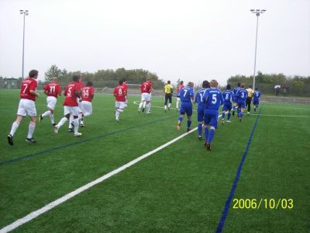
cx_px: 155
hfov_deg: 47.9
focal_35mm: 39
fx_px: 349
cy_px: 116
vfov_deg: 36.8
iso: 100
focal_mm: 8
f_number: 3.4
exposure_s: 1/125
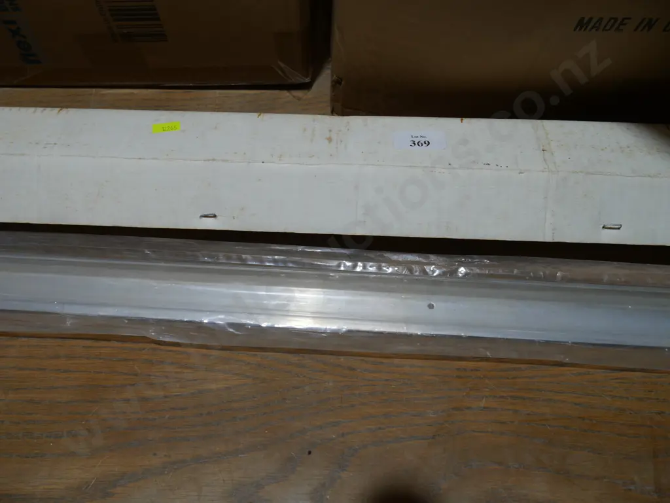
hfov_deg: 63.4
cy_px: 252
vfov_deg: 49.8
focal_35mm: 28
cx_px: 335
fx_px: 542
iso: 200
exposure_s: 1/100
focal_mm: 14
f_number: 5.6
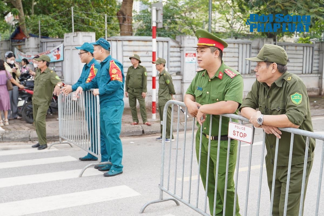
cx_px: 162
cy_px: 108
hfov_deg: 46.4
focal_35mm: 42
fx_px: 378
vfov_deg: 31.9
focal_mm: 28
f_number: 3.5
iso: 100
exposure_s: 1/80
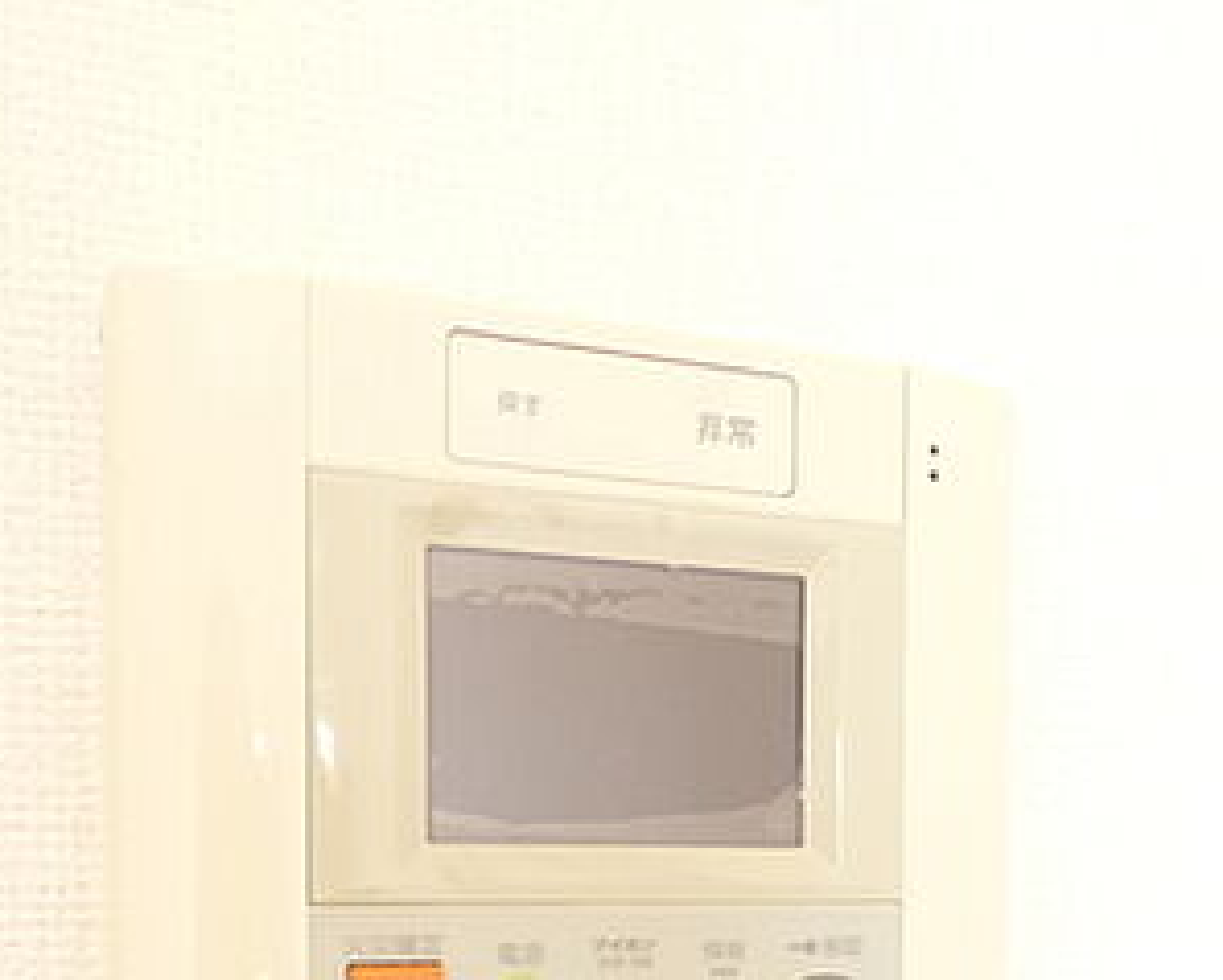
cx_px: 696
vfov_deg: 33.1
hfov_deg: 43.7
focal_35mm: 42
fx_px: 1521
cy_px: 947
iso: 100
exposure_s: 1/20
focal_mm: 3.58
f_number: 2.8
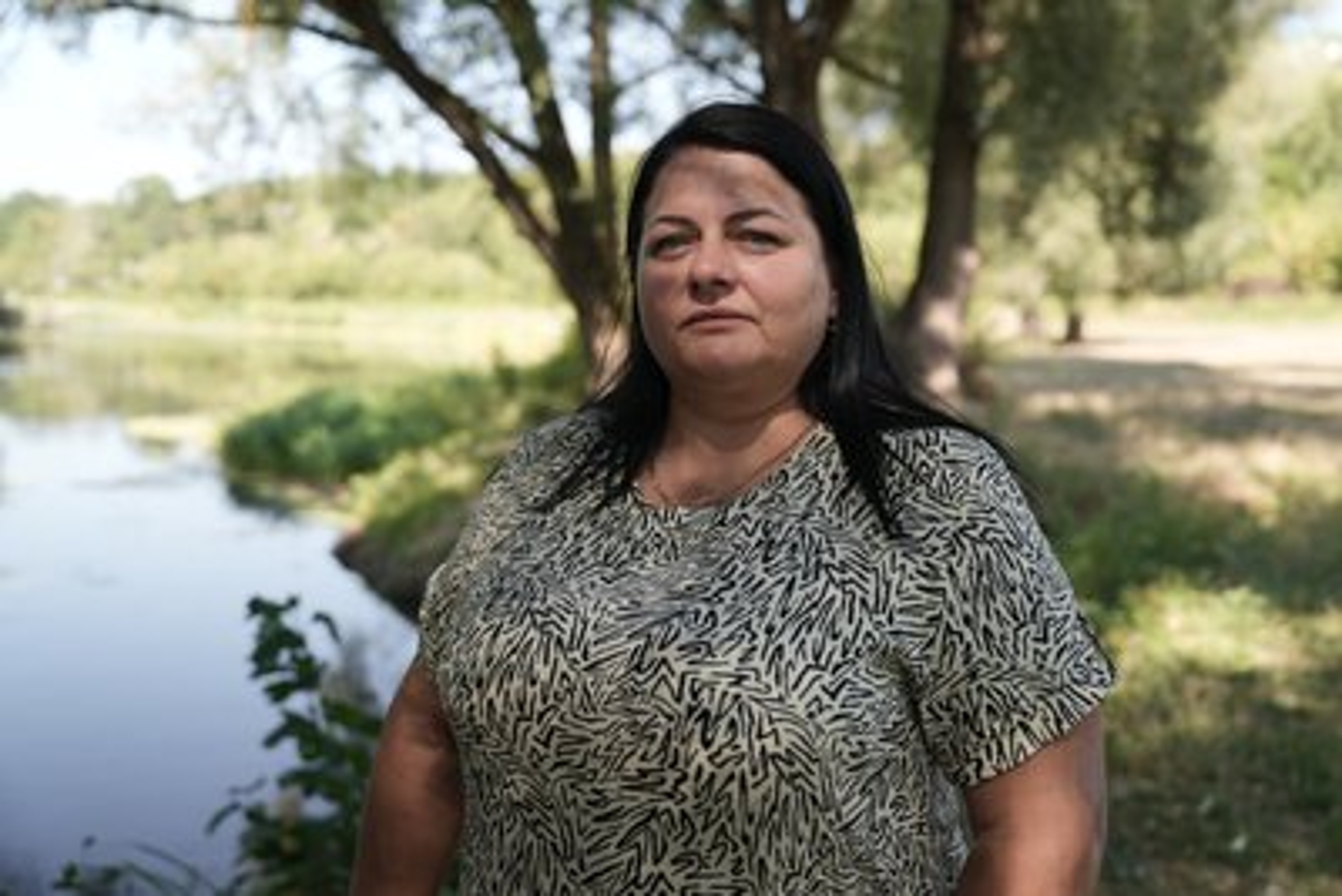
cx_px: 671
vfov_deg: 38.9
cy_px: 448
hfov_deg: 55.8
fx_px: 1268
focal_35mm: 34
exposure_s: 1/100
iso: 100
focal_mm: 34
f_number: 2.8
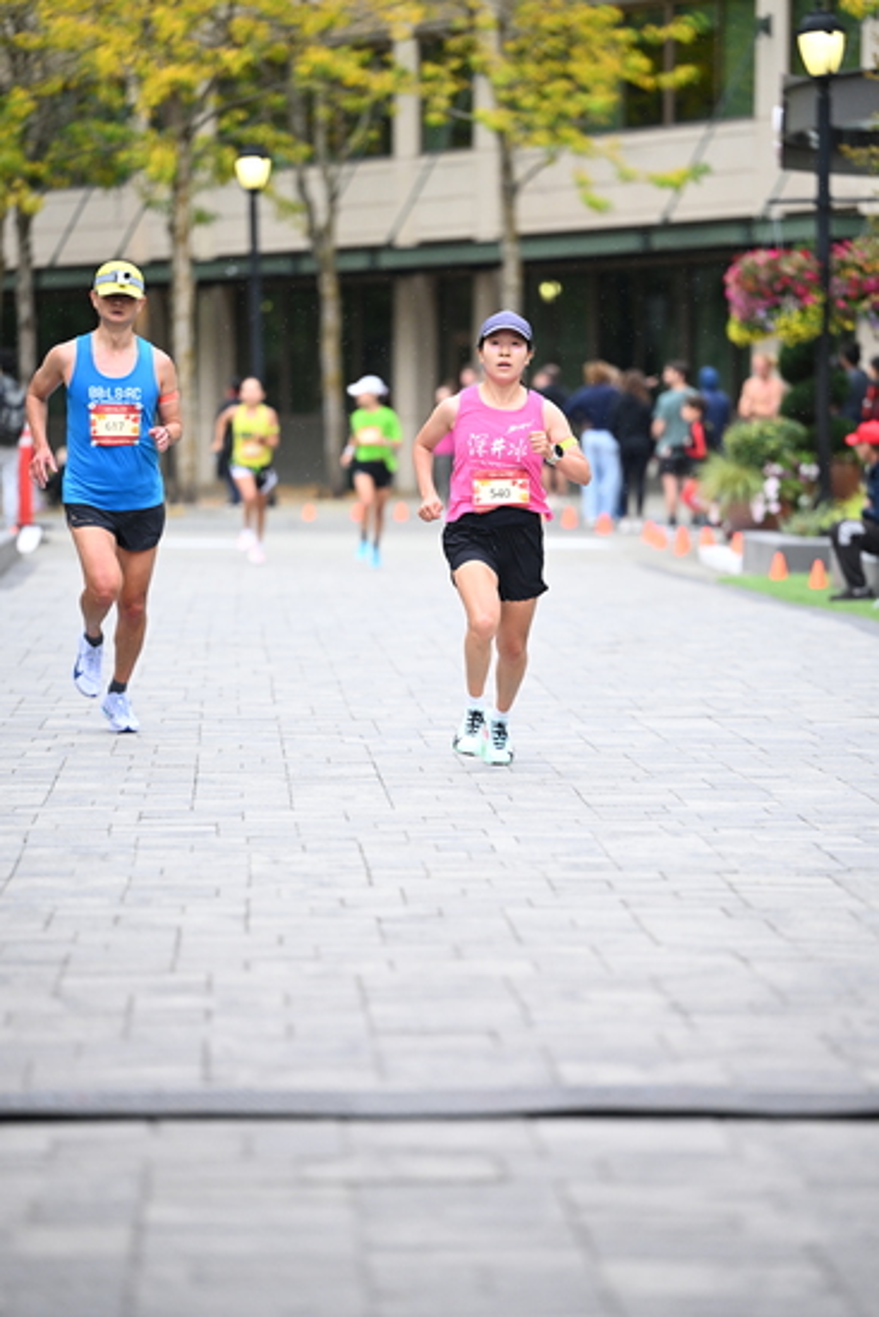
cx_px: 440
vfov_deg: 12.8
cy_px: 658
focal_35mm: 160
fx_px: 5856
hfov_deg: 8.6
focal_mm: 160
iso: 1250
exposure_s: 1/1250
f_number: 2.8
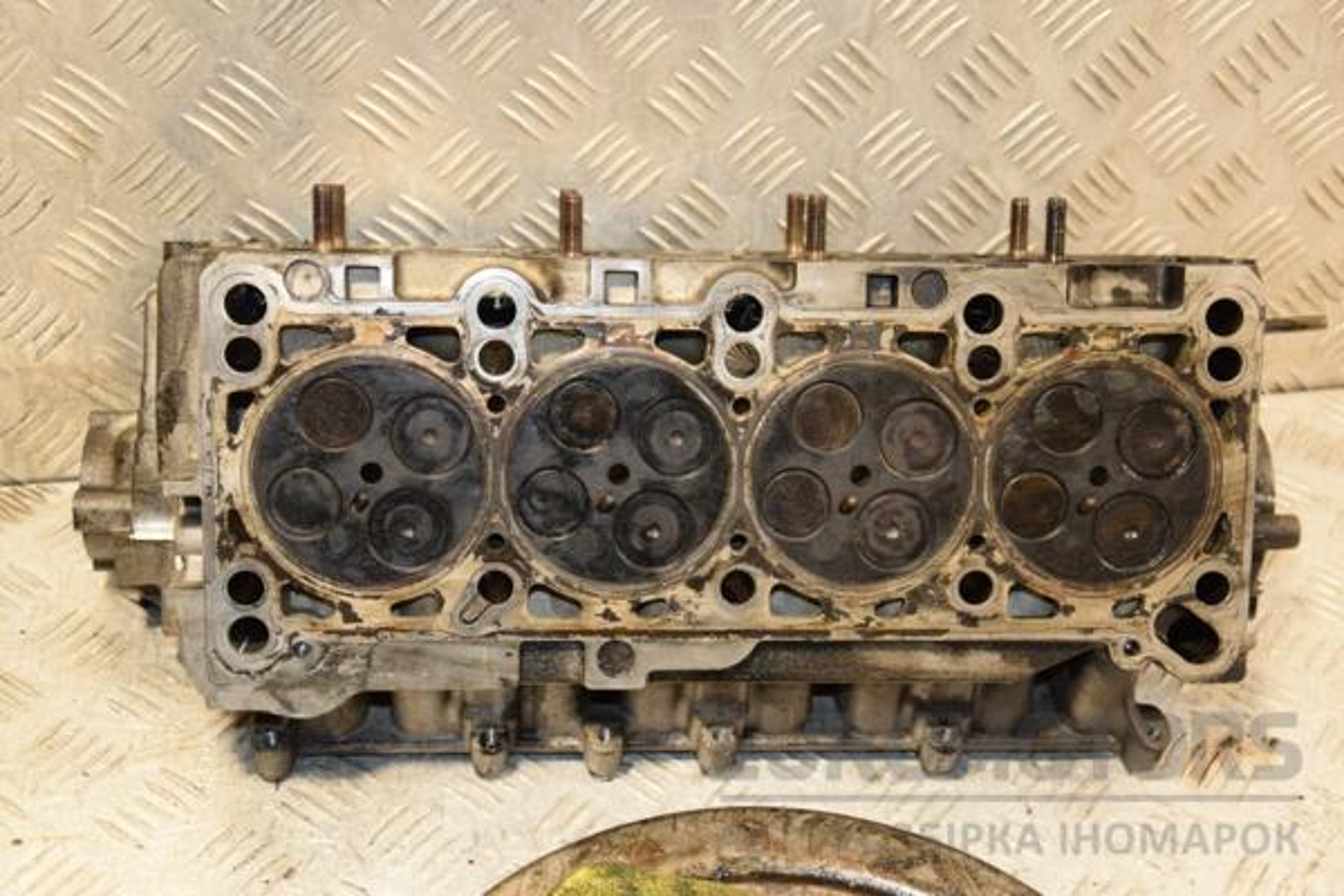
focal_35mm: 52
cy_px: 448
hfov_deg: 37.9
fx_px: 1960
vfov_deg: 25.8
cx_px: 672
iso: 800
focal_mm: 35
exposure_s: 1/100
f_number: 5
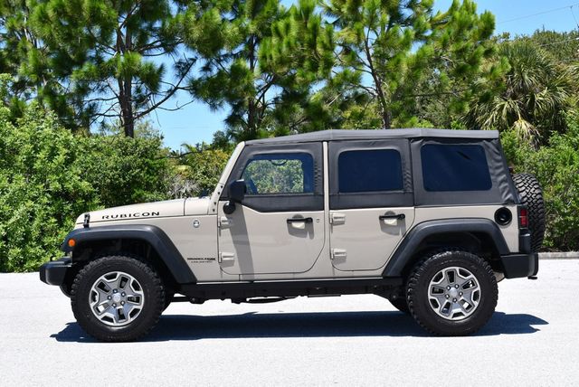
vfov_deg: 22.7
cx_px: 290
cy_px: 194
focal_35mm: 60
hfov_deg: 33.4
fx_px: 966
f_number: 8
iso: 180
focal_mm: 30
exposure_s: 1/250
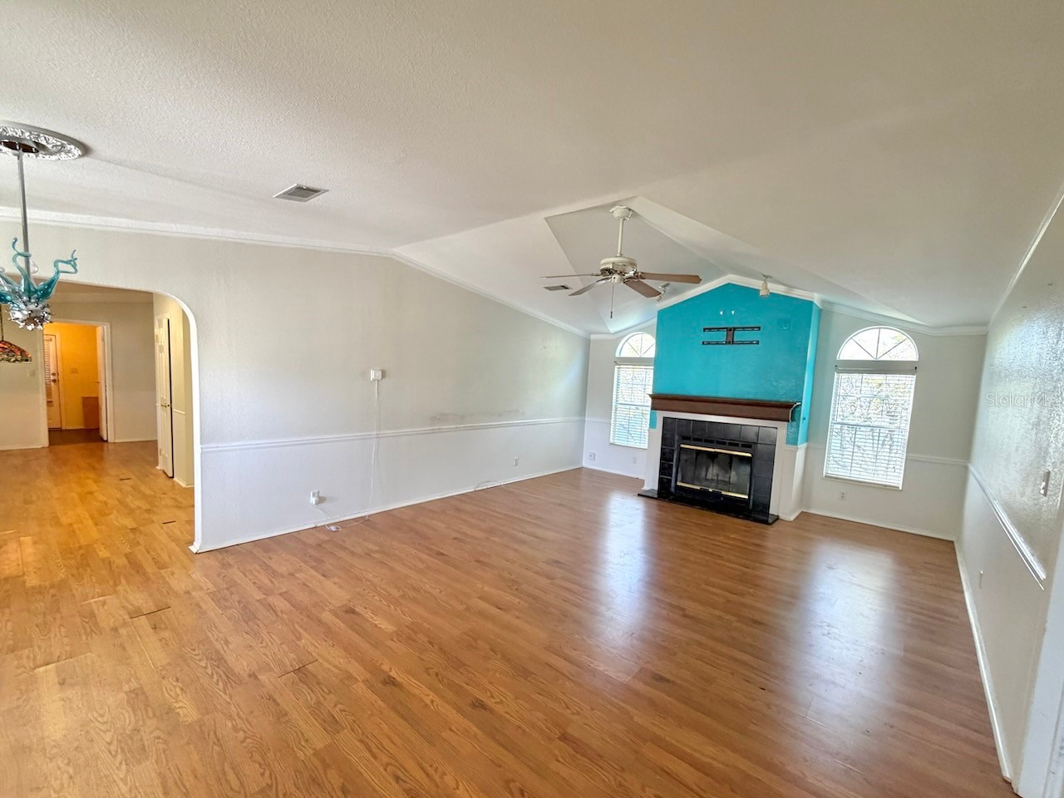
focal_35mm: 14
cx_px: 532
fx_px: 430
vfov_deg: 85.7
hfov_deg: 102.1
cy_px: 399
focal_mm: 2.22
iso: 250
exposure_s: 1/60
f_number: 2.2
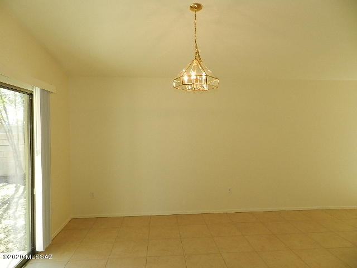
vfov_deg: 58.9
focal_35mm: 23
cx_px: 178
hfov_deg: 73.9
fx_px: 237
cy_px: 134
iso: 160
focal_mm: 4
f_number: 3.4
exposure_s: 1/100
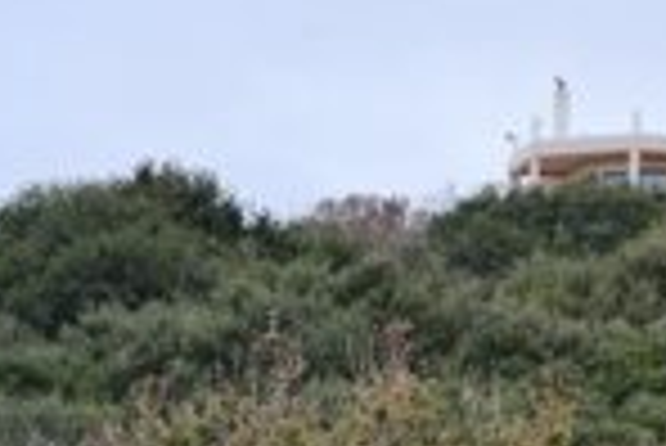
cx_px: 842
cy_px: 351
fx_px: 4117
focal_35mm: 222
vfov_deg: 6.2
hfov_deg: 9.1
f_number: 5.6
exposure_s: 1/125
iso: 200
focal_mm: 55
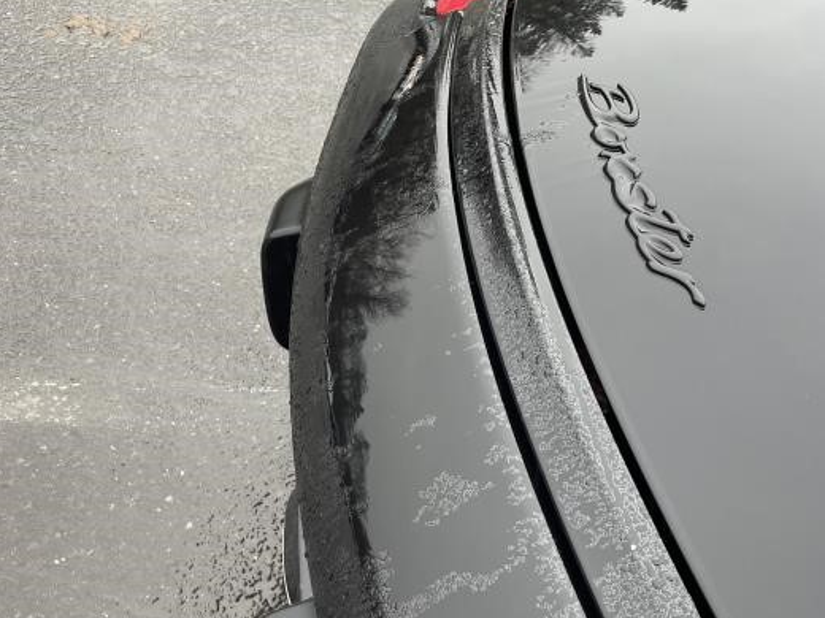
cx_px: 400
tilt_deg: -48.8
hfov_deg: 46.8
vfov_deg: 35.4
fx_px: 953
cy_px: 437
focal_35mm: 40
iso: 80
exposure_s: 1/121
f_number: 1.6
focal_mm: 4.2
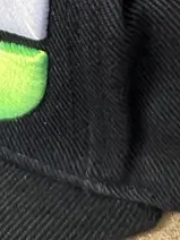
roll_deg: -2.0
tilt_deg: -27.0
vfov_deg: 14.2
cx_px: -15
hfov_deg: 12.6
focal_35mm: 116
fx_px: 804
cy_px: -240
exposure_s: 1/50
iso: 800
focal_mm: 6.86
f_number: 1.78
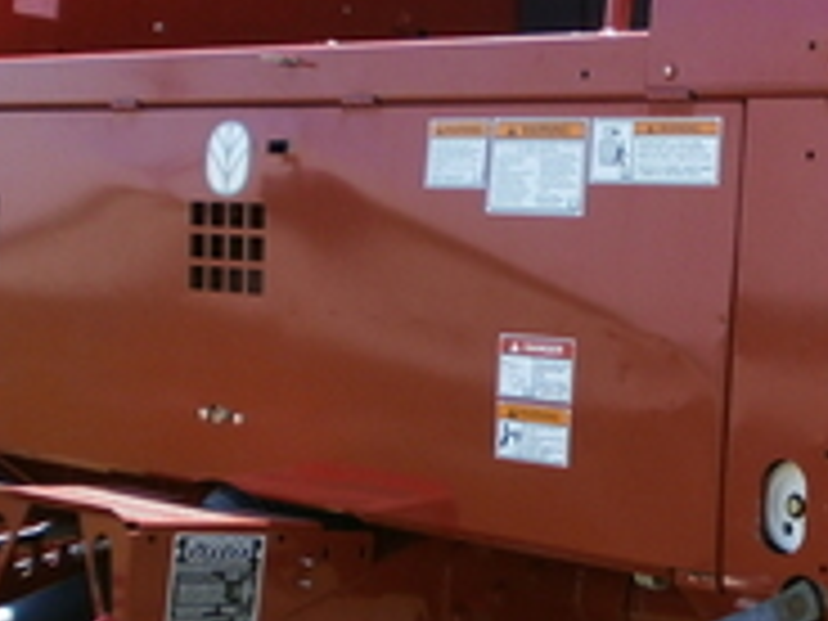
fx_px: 1914
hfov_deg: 23.2
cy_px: 396
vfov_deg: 18.4
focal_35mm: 80
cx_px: 868
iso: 100
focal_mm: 4.8
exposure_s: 1/500
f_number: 2.9
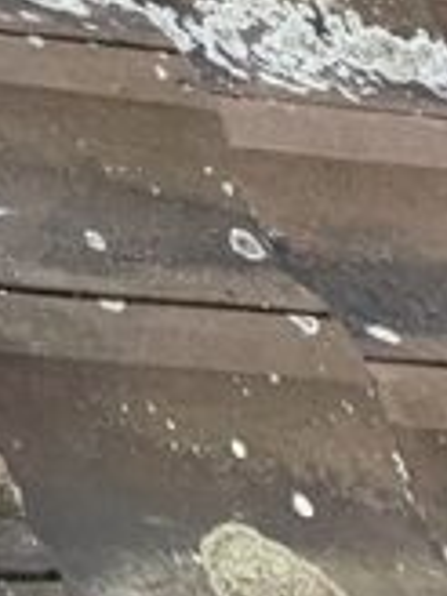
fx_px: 2789
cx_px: -596
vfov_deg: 9.4
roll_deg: +0.1
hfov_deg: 8.4
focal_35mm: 162
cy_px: -1228
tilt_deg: -23.6
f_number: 1.8
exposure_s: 1/291
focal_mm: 4.25
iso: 25
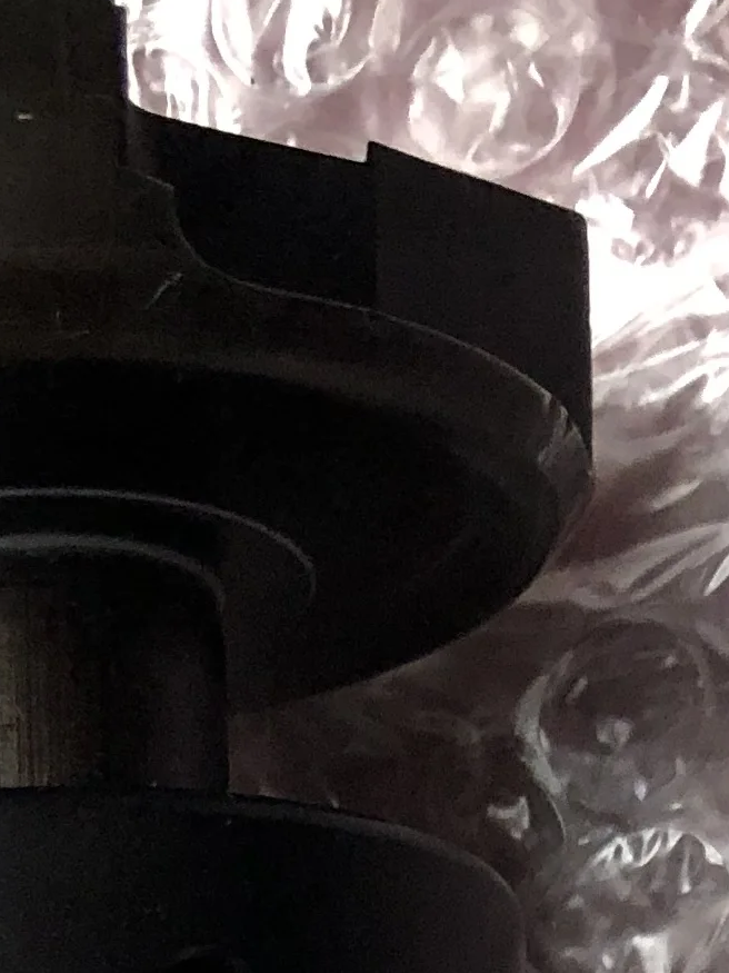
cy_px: 1984
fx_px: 3623
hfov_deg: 11.4
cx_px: 1
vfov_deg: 13.1
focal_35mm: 129
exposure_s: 1/15
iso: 50
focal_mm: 3.99
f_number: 1.8
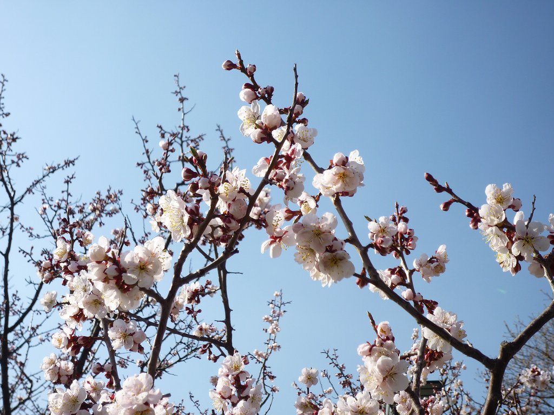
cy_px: 208
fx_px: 800
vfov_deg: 29.1
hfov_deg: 38.2
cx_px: 277
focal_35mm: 50
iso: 80
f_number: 4.3
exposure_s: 1/500
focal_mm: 8.8
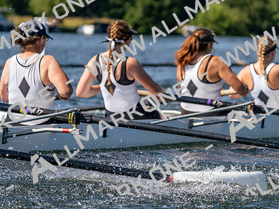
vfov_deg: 5.4
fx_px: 2198
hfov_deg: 7.3
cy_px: 78
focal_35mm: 273
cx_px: 169
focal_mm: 200
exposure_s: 1/1600
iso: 200
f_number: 5.6
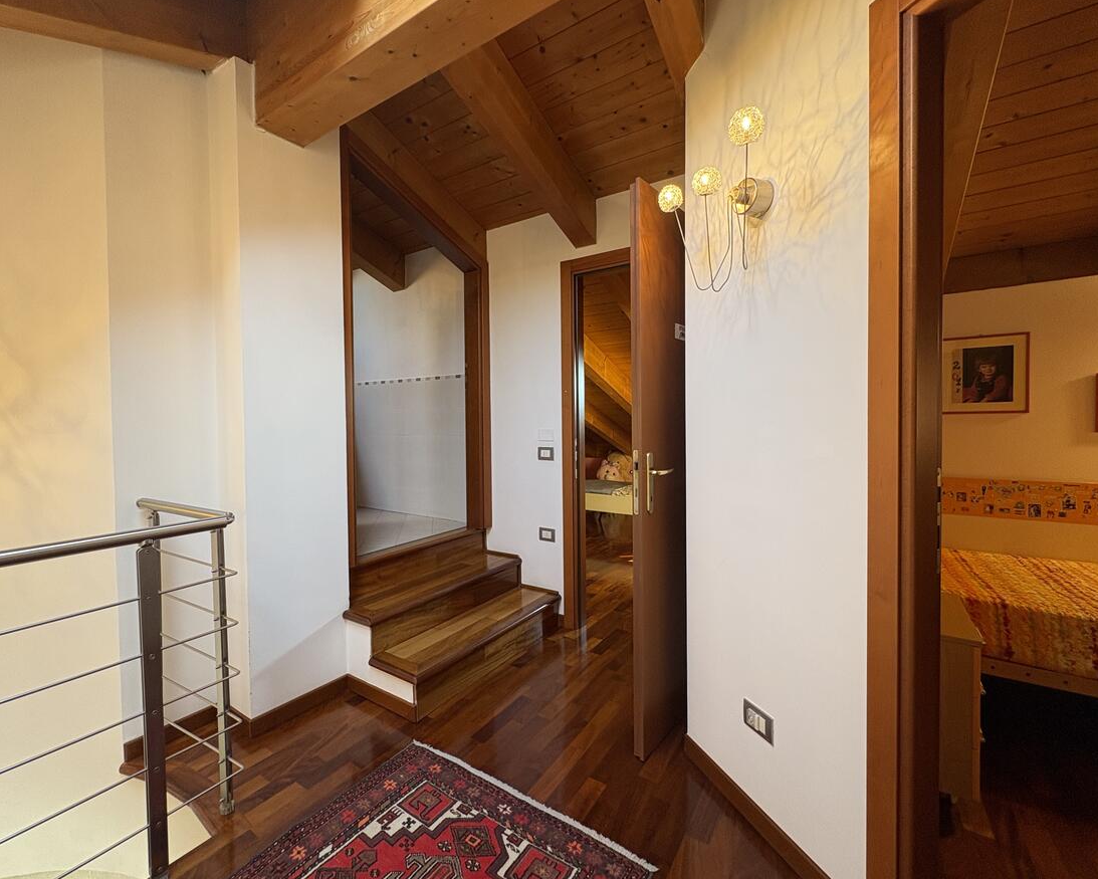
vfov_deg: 84.1
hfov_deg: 96.8
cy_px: 431
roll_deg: +1.0
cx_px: 537
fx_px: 488
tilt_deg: -0.4
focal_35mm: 15
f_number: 2.2
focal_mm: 2.22
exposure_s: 1/50
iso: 125
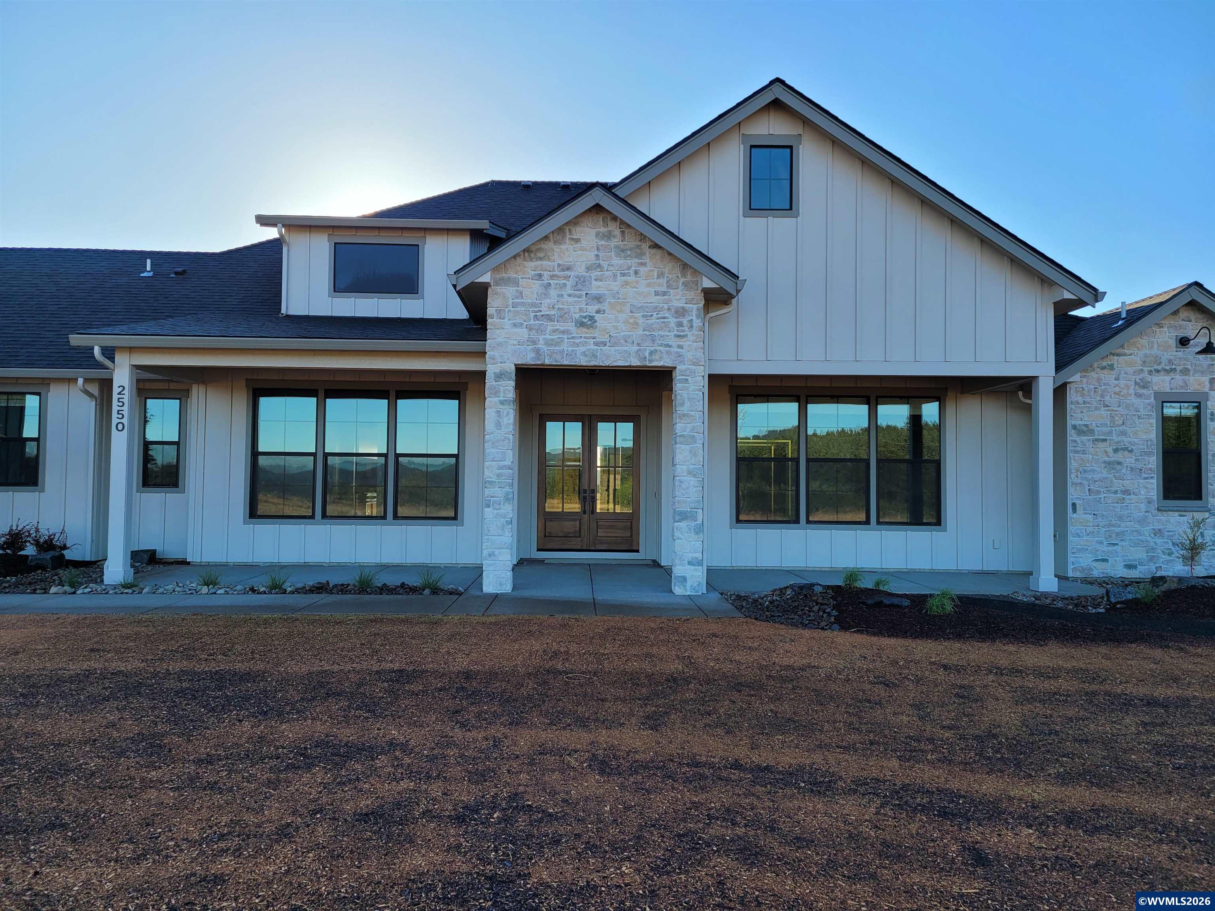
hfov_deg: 67.3
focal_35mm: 26
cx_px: 608
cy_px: 456
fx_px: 913
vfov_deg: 53.1
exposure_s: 1/883
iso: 40
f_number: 1.8
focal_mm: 5.4
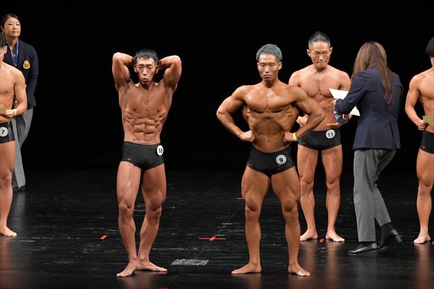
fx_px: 2892
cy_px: 144
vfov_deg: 5.7
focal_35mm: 240
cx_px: 217
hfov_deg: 8.6
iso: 3200
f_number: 5.6
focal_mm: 160
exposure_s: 1/400
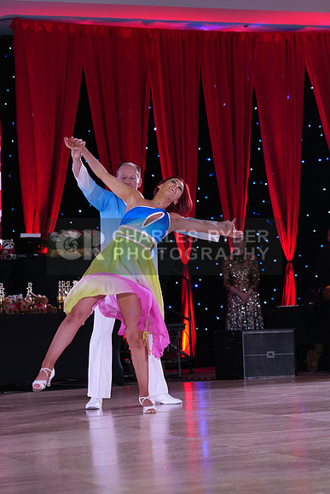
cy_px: 247
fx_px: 1333
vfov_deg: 21.0
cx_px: 165
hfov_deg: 14.1
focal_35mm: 97
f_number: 5
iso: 2500
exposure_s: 1/250
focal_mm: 97
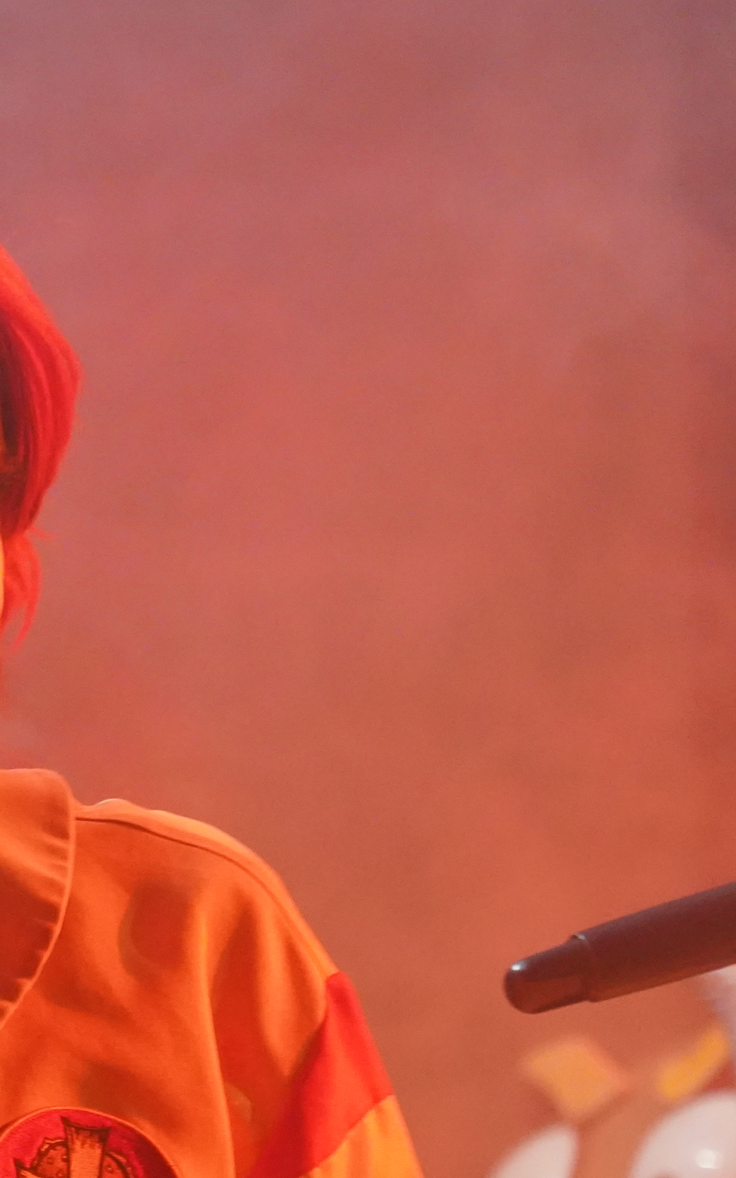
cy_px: 777
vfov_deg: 8.8
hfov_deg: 5.5
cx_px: -396
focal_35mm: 238
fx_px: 7639
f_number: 4
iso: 8000
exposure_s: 1/160
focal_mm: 105
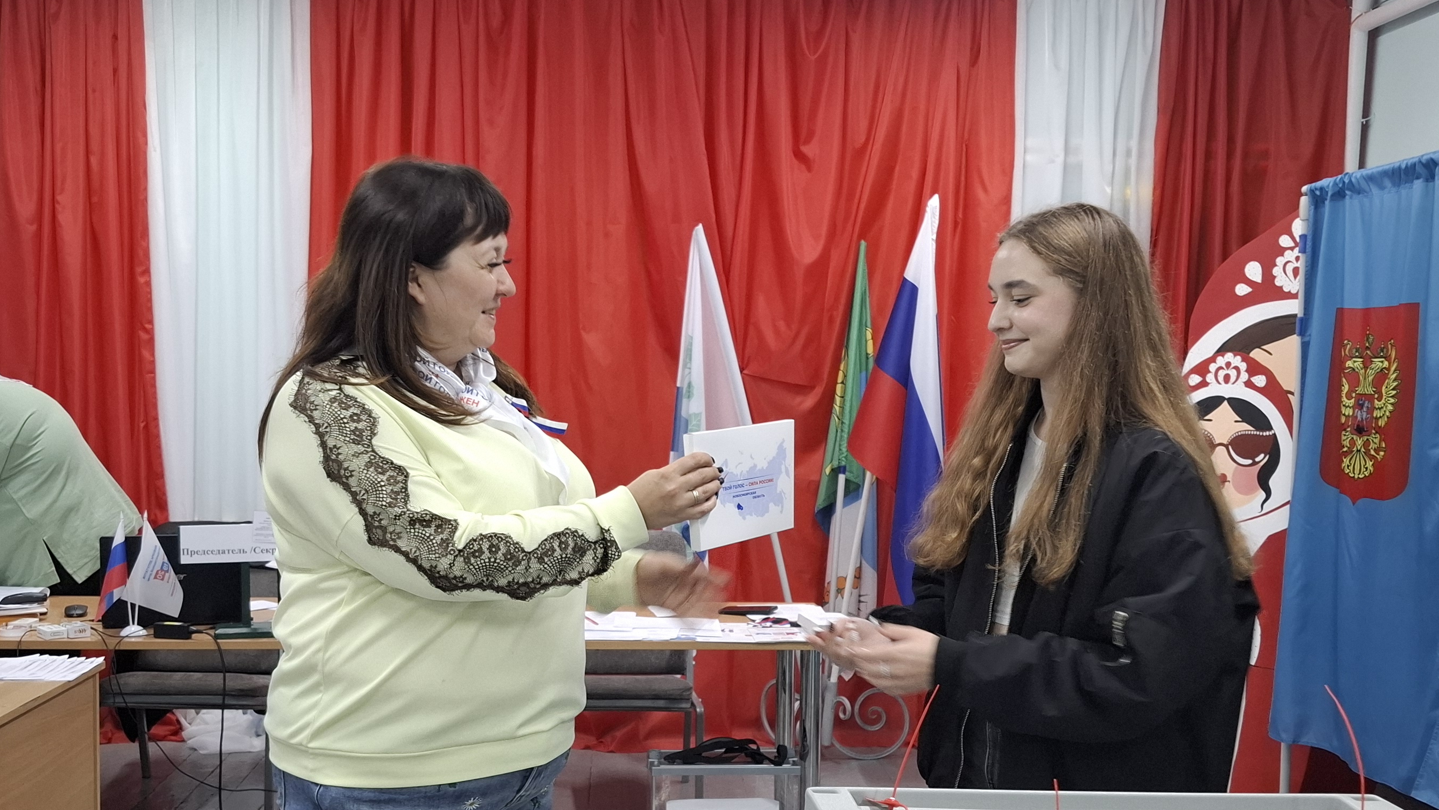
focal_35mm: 38
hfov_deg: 52.8
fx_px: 1450
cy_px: 540
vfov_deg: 31.0
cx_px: 679
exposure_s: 1/50
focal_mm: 5.54
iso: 200
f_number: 1.8
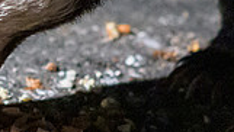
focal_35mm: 389
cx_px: 170
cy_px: -68
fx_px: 2416
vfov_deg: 3.1
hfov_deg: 5.5
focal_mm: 45
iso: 5000
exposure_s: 1/100
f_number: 1.8
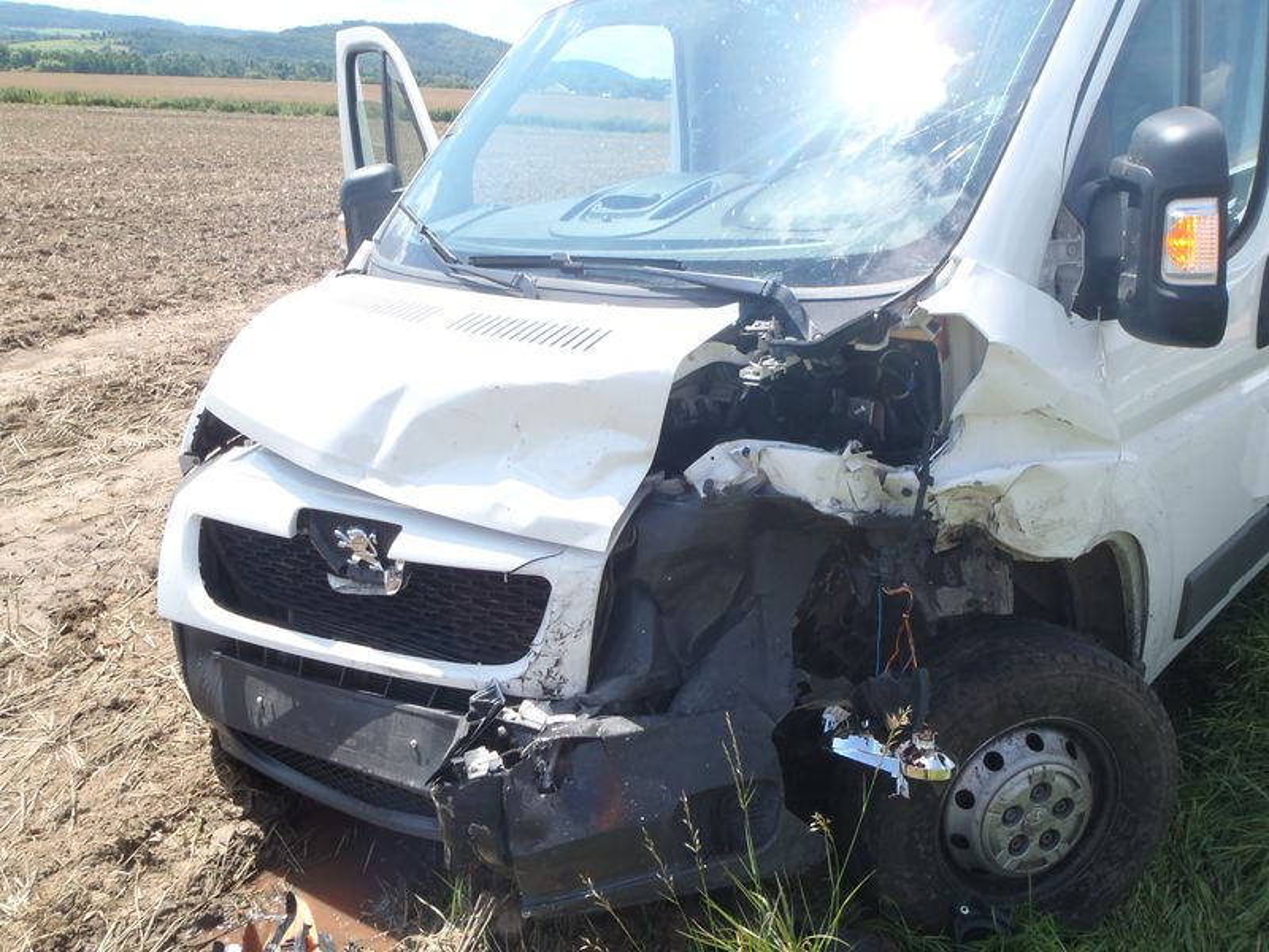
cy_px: 476
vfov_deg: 49.7
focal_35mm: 28
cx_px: 634
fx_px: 1026
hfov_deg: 63.4
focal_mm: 5
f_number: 4.5
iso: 80
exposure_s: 1/250
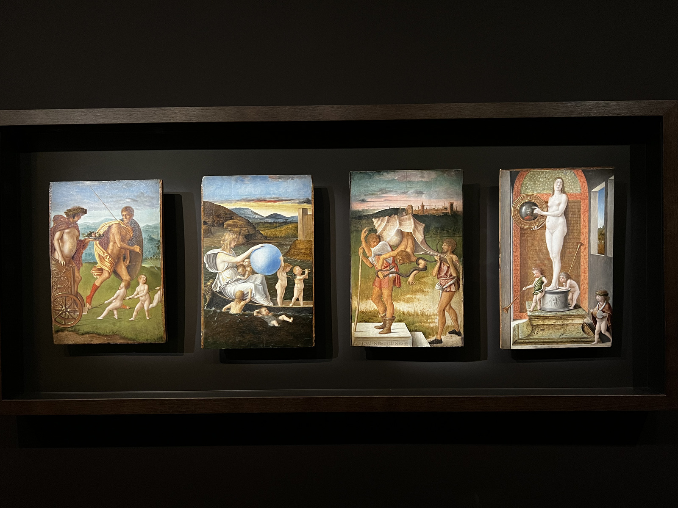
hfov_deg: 67.3
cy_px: 254
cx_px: 339
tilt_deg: -0.1
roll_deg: +0.9
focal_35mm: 26
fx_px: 509
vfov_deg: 53.1
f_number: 1.5
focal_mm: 5.7
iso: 640
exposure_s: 1/35
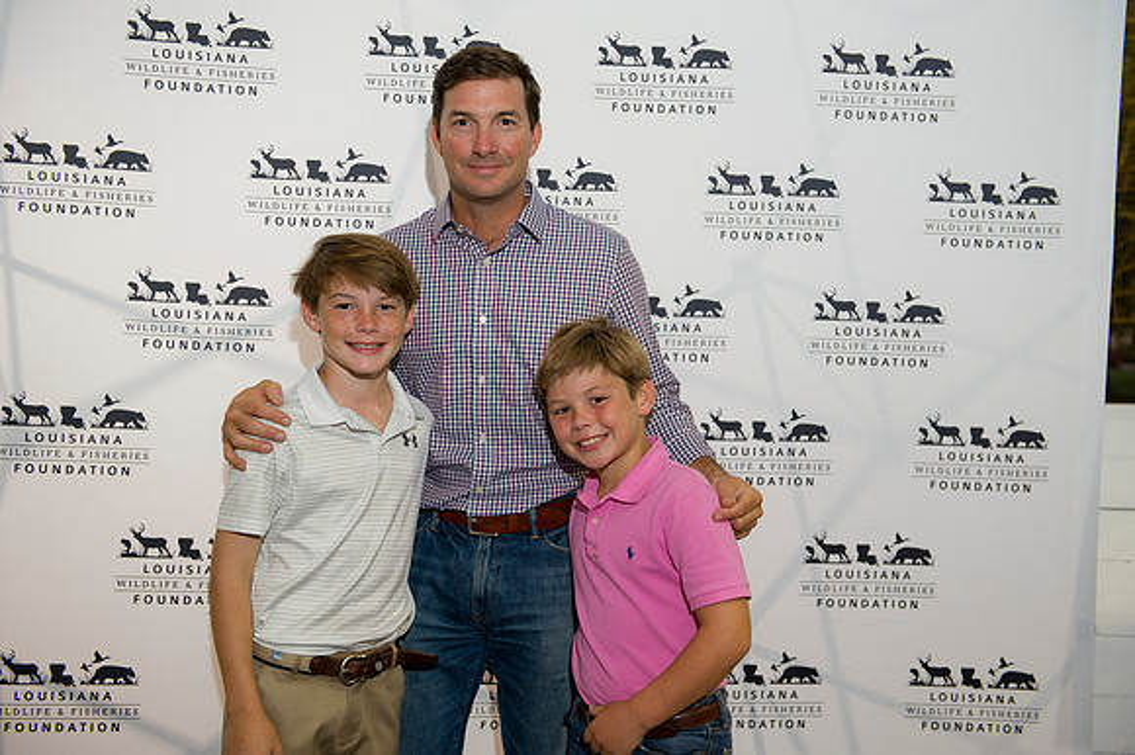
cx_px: 568
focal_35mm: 48
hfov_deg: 41.1
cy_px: 378
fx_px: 1512
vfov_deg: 28.0
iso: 800
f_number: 3.5
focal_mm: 48
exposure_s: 1/125
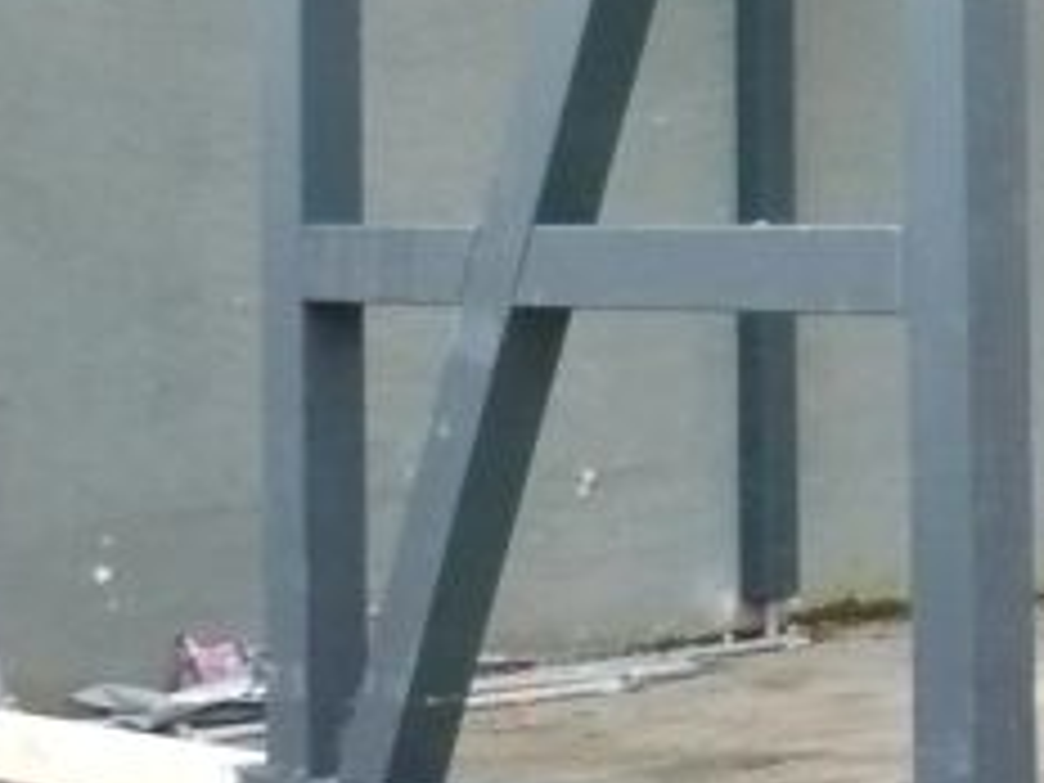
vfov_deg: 10.8
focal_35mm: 136
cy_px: -56
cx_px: 1336
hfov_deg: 14.0
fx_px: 4102
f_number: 2.8
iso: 320
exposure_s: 1/125
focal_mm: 5.8
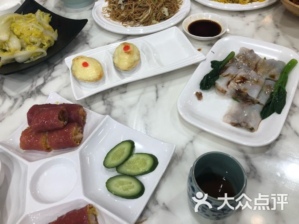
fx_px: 242
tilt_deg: -51.9
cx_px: 150
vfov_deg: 49.7
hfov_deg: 63.4
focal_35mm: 28
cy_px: 112
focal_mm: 3.99
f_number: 1.8
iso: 32
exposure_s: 1/50
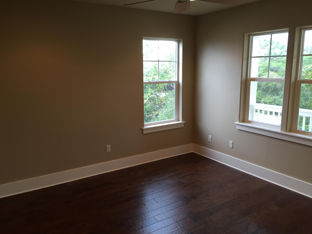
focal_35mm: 29
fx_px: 261
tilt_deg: -11.4
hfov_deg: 61.7
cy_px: 117
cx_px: 156
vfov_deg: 48.2
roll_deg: +0.6
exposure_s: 1/30
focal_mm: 4.15
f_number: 2.2
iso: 40
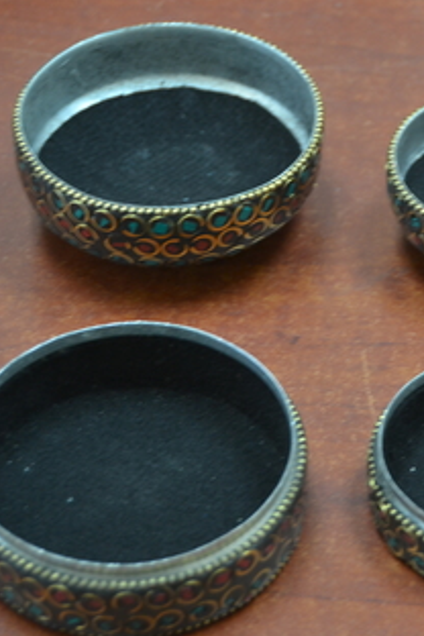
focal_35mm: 125
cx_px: 424
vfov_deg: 16.4
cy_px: 325
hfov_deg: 10.9
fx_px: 2208
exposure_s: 1/13
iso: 800
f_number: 5.6
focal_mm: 52
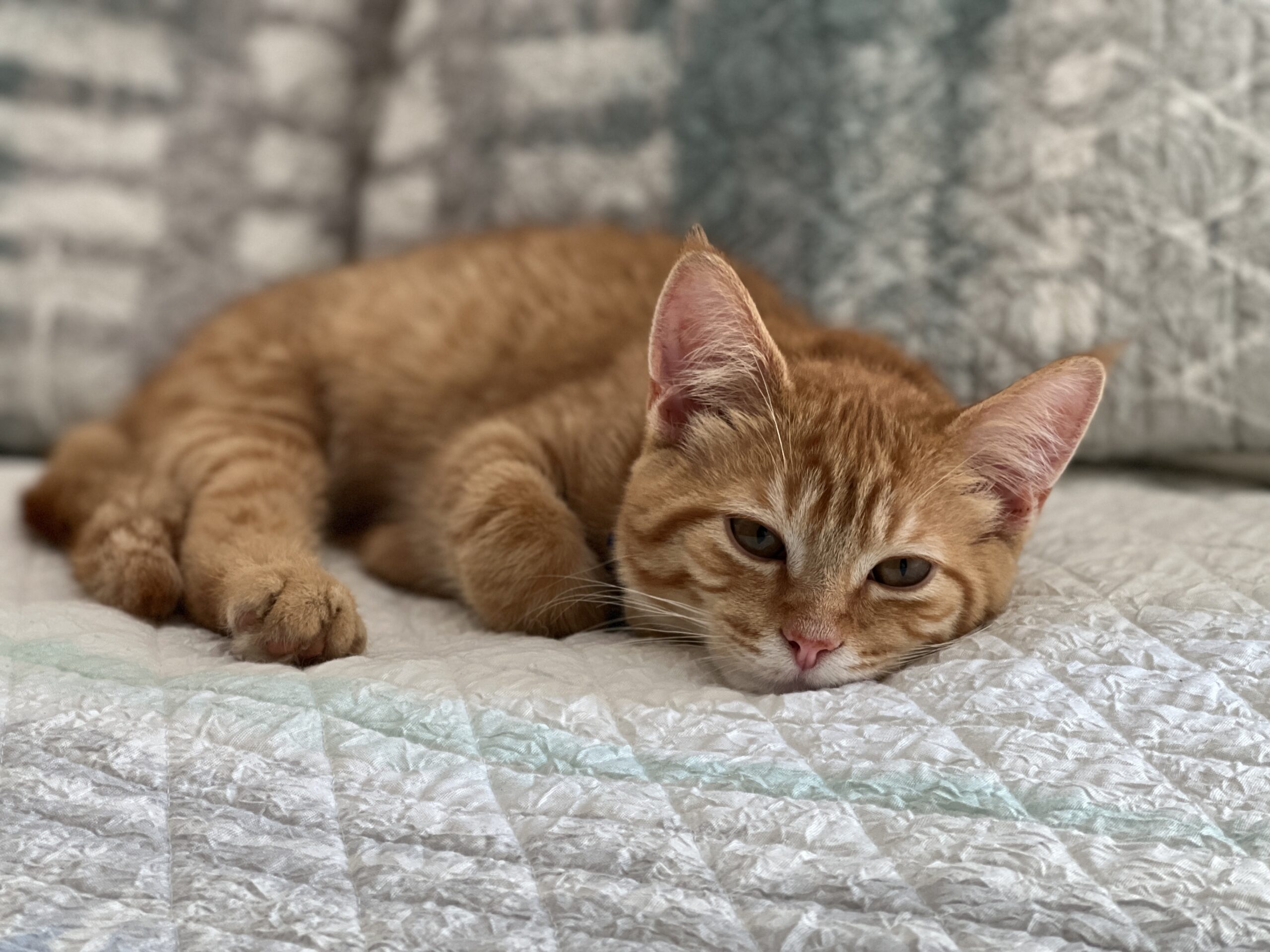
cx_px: 635
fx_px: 2825
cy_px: 476
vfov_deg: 19.1
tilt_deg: -11.0
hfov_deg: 25.3
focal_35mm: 77
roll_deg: +3.6
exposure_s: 1/40
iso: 320
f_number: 2.8
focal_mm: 9
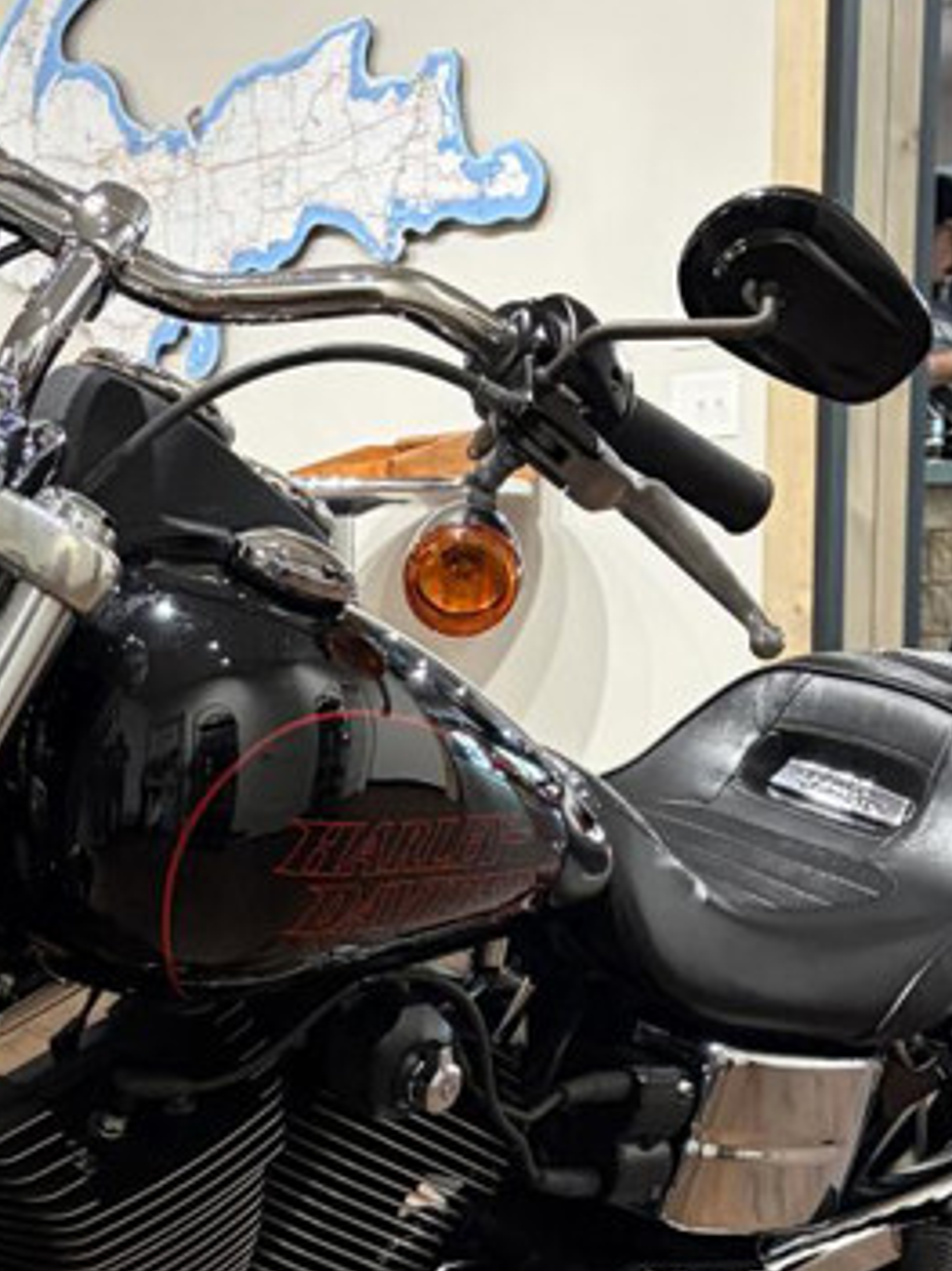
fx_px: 2899
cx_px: 33
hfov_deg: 18.2
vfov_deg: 23.6
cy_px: 1280
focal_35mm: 79
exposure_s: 1/40
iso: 400
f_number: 1.6
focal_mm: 5.96
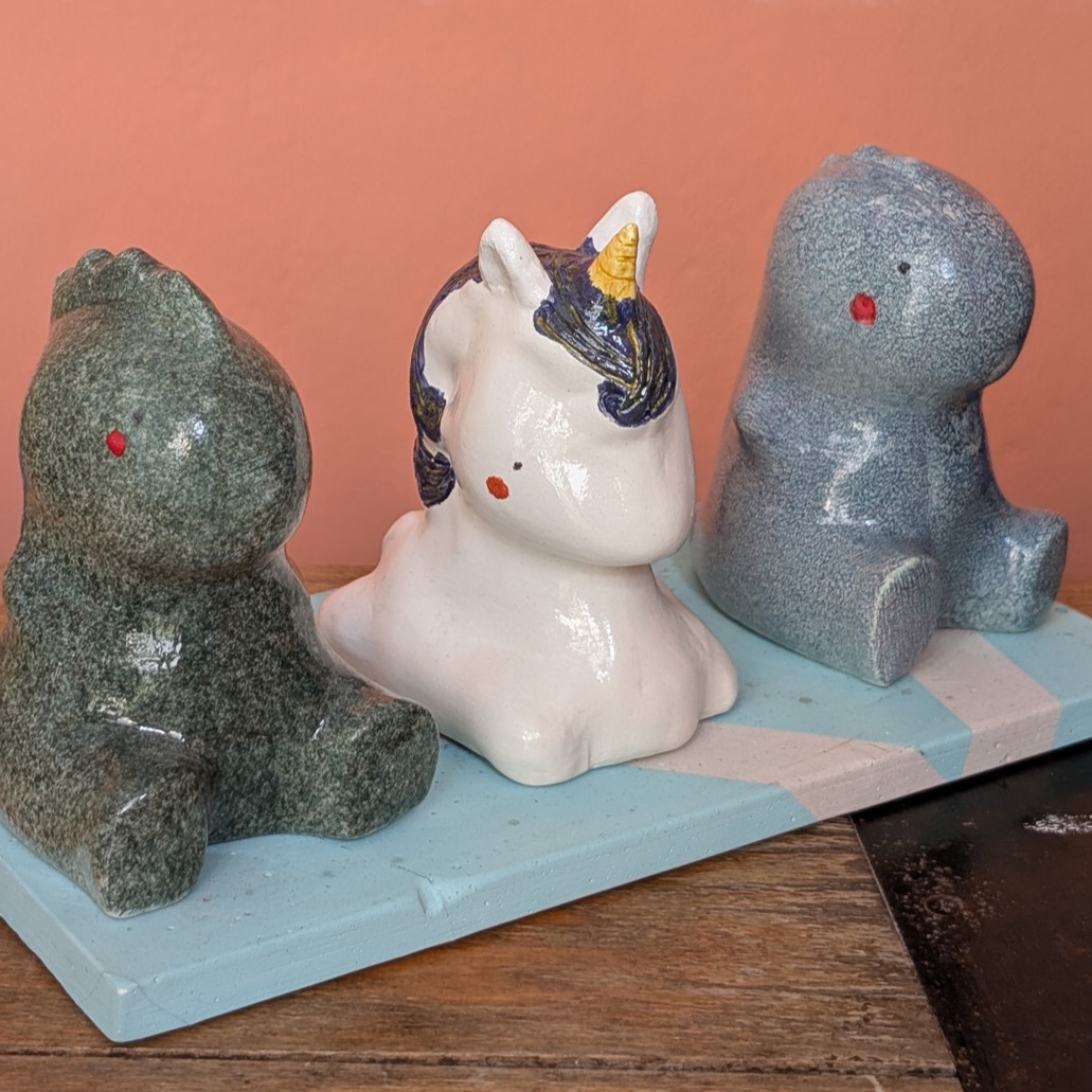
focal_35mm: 67
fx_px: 2391
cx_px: 490
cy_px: 391
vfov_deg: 25.6
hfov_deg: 25.7
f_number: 1.68
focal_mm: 6.9
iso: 52
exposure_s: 1/23.8
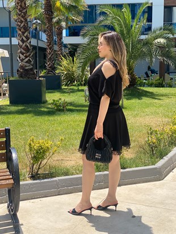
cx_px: 88
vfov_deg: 36.8
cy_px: 117
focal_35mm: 52
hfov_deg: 28.0
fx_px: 352
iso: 20
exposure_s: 1/786
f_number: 2
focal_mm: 6
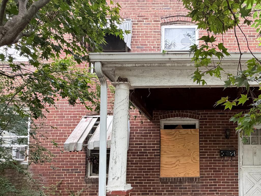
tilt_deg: +4.2
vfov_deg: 47.4
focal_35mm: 28
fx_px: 211
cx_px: 191
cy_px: 153
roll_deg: +0.0
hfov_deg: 60.5
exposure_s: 1/121
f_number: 2.2
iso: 250
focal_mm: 2.22
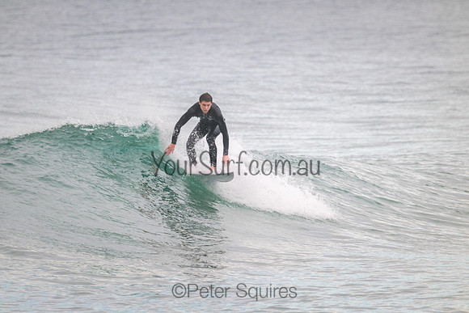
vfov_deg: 1.7
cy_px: 156
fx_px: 10424
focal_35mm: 800
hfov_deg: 2.6
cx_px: 234
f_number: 11
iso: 2500
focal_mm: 800
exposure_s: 1/320
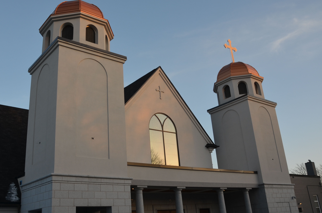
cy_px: 90
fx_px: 312
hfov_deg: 54.3
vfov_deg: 37.6
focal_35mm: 35
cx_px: 138
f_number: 6.3
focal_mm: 18
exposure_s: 1/160
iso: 200
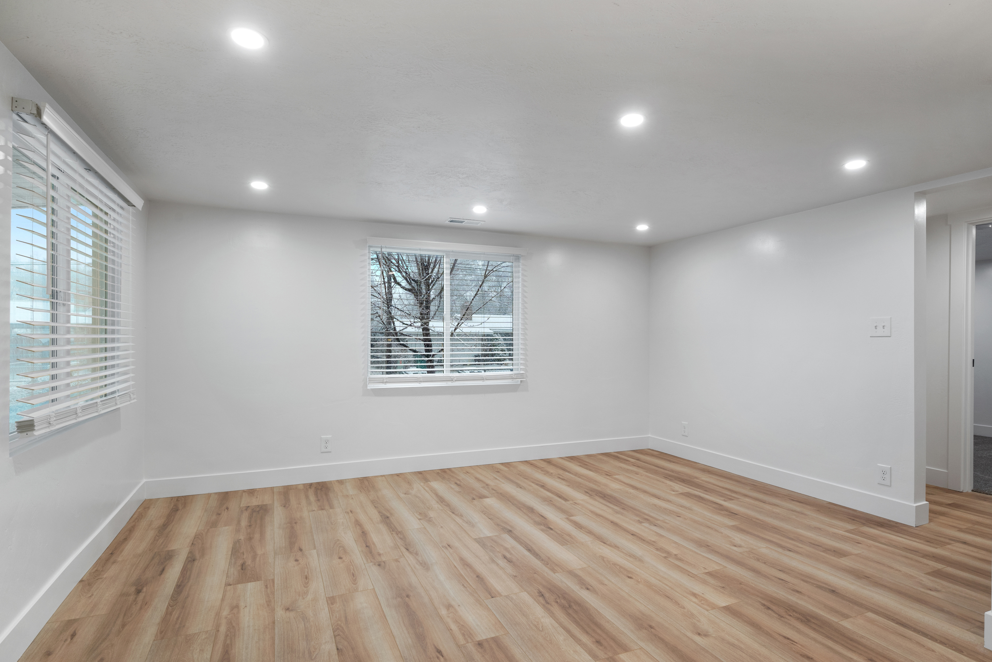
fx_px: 496
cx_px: 496
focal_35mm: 18
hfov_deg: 90.0
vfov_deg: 67.4
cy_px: 331
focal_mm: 18
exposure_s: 1/3
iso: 500
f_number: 8
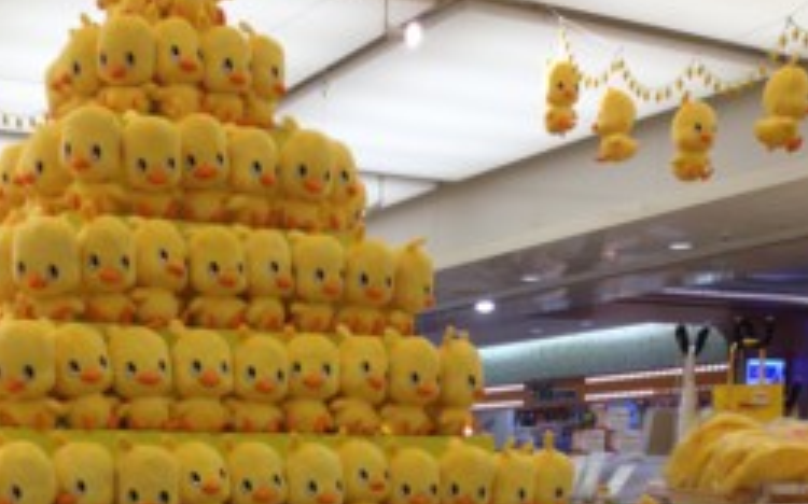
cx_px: 265
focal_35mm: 63
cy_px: 704
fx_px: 1387
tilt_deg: -8.9
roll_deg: -1.3
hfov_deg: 32.2
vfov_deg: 18.7
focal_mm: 4.12
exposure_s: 1/60
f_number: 2.4
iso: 50
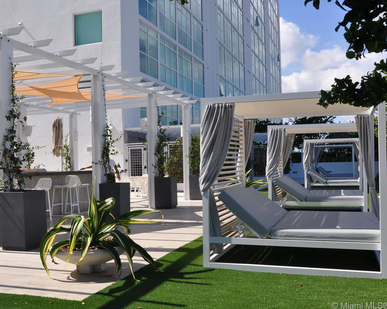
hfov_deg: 47.9
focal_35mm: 38
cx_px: 191
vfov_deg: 39.2
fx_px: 435
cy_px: 154
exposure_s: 1/200
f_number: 14
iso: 200
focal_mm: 22
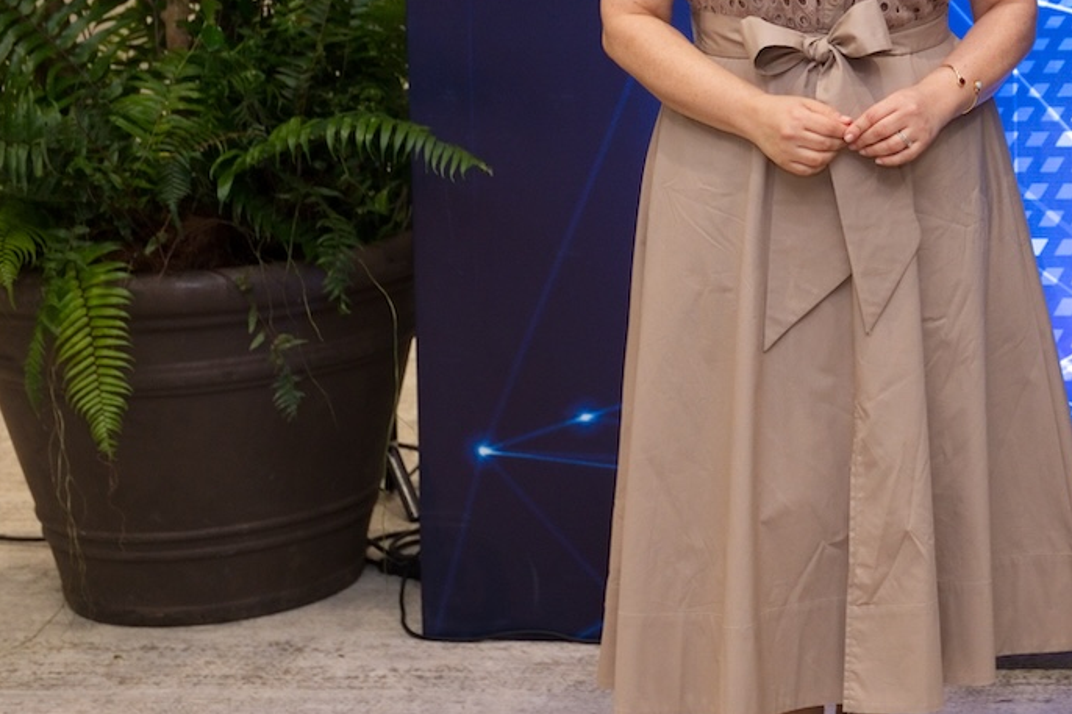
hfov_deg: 19.4
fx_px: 2917
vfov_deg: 13.7
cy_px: -23
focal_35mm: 98
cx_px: 1361
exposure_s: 1/160
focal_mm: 35
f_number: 3.5
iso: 1000
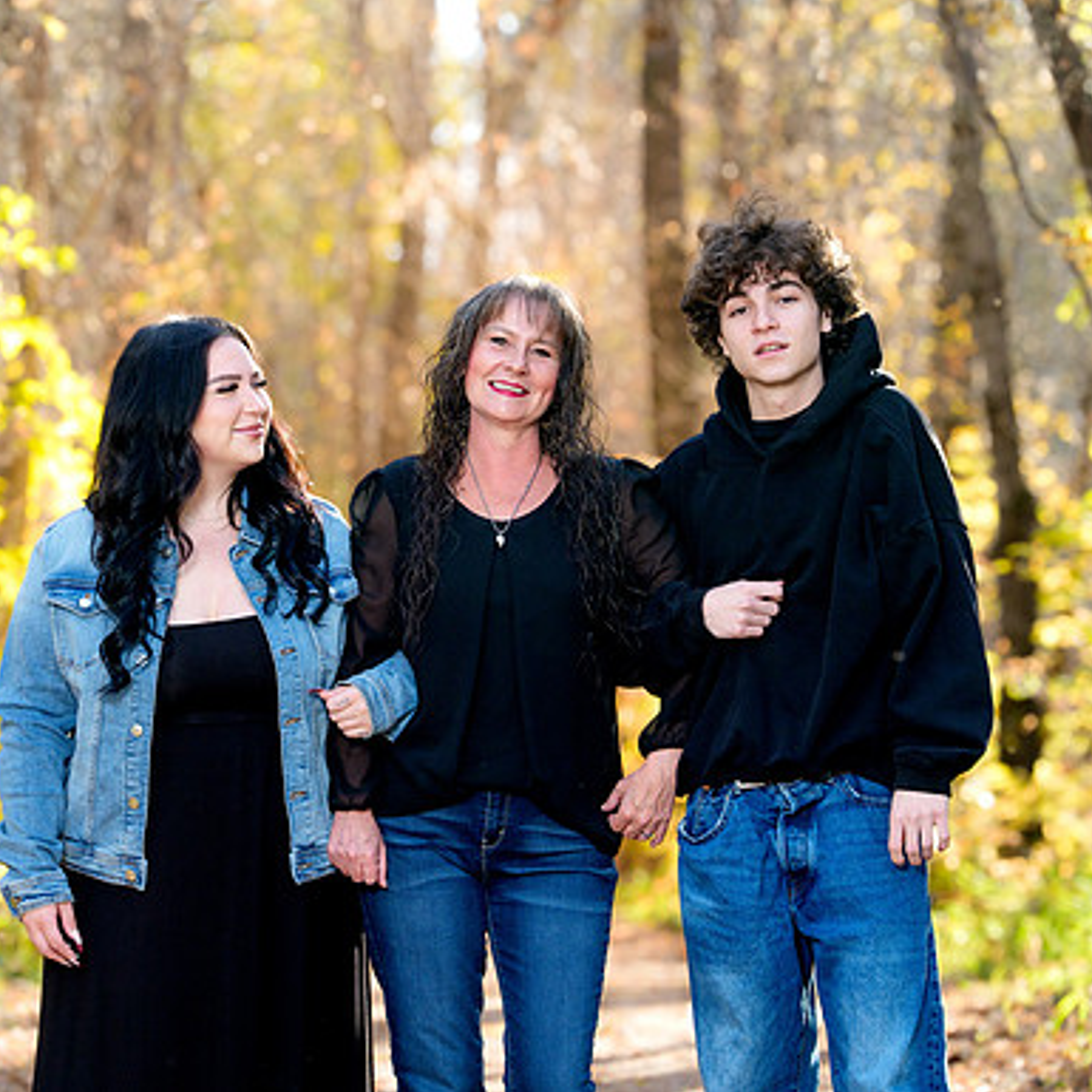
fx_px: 5211
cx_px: 394
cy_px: 546
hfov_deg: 12.0
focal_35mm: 146
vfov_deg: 12.0
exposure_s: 1/160
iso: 400
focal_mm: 114
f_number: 3.5
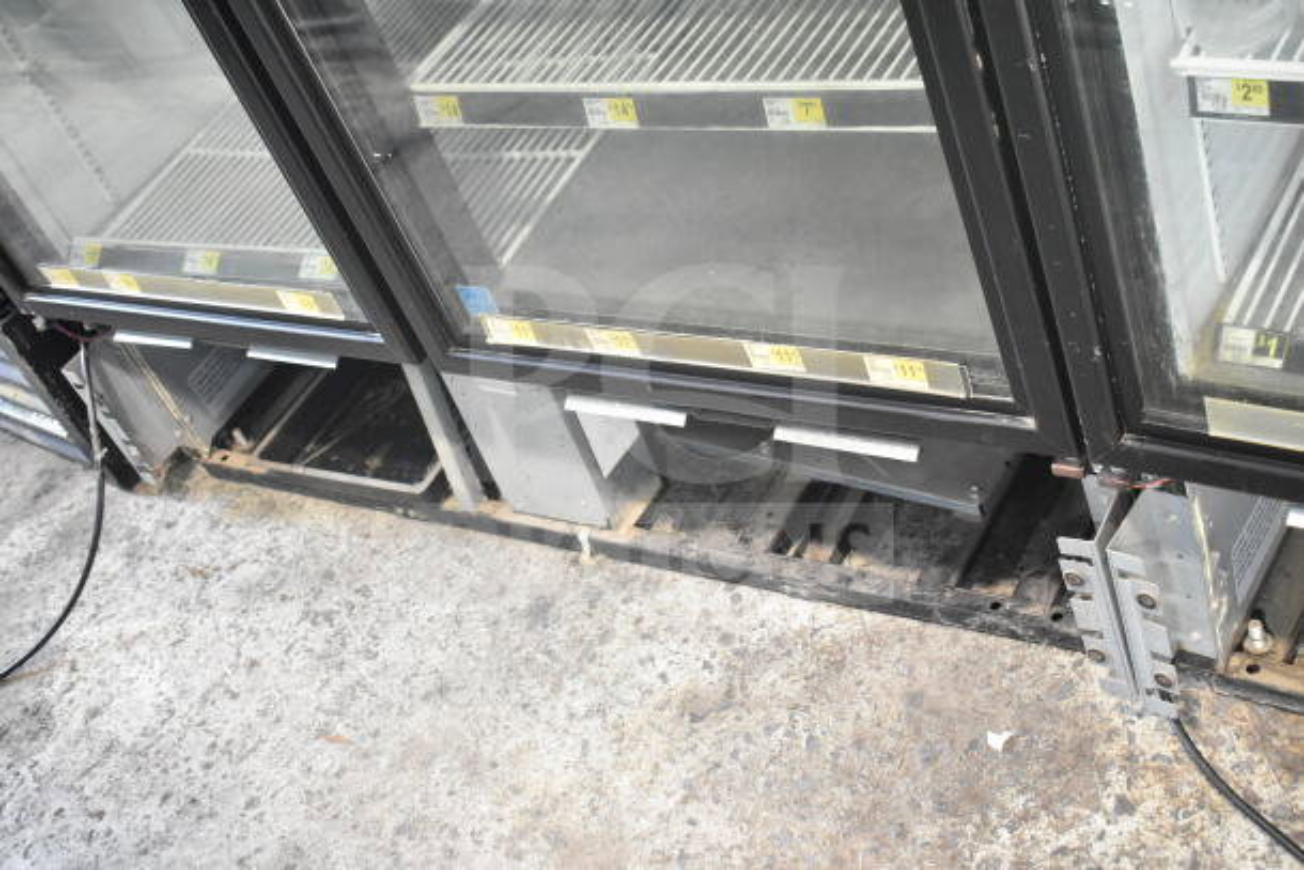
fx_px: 1630
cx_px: 652
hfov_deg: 43.6
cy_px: 435
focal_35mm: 45
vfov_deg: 29.9
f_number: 4.2
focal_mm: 30
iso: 3600
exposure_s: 1/50
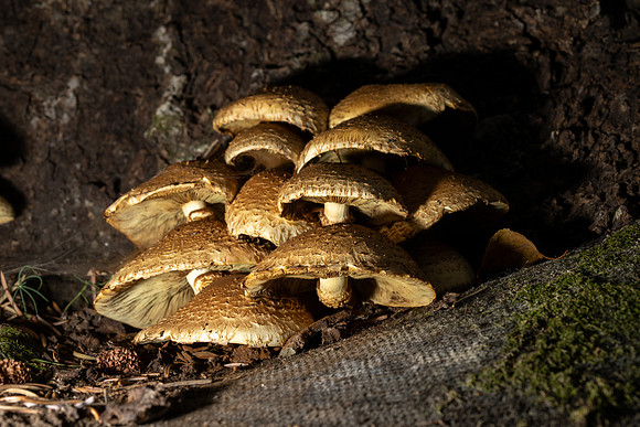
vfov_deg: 22.6
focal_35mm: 60
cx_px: 320
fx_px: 1067
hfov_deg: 33.4
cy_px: 214
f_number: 11
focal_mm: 60
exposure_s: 1/200
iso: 100
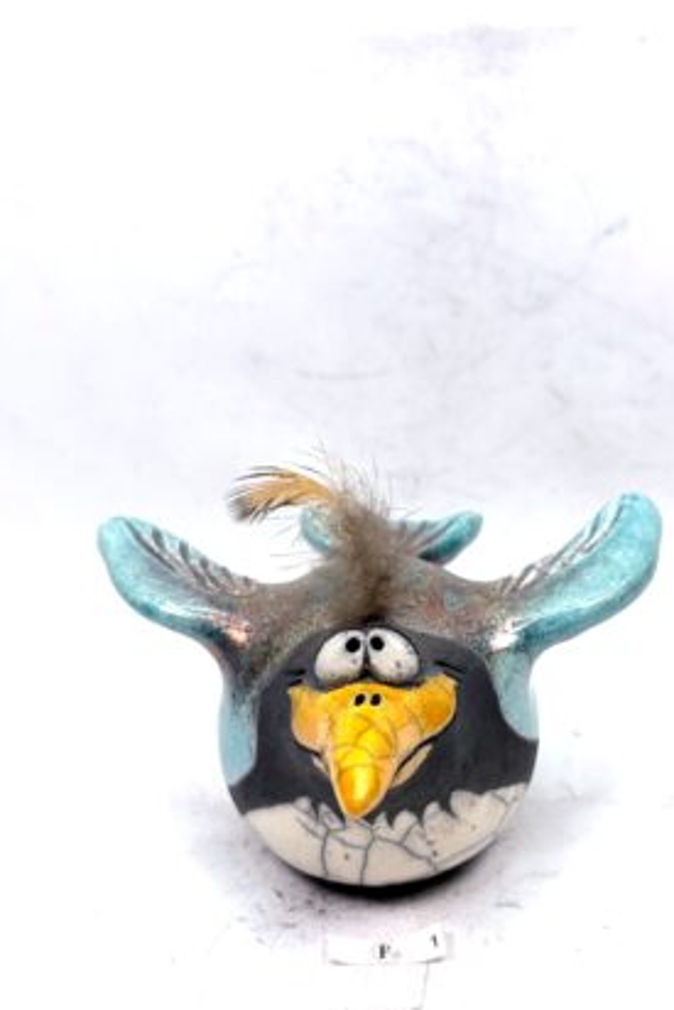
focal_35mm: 35
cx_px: 387
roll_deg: +2.1
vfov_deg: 54.1
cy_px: 602
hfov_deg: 37.8
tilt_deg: -22.4
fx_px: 982
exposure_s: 1/316
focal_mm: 5.96
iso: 40
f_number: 1.6
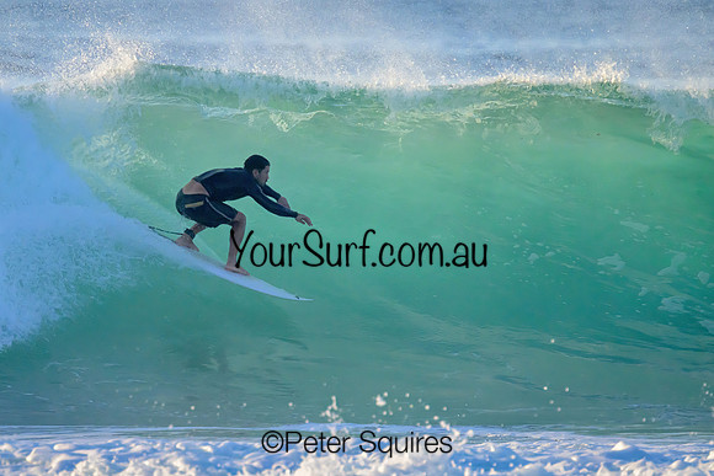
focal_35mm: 986
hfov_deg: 2.1
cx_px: 278
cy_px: 194
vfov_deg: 1.4
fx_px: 19555
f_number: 11
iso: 1800
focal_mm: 800
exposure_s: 1/1600
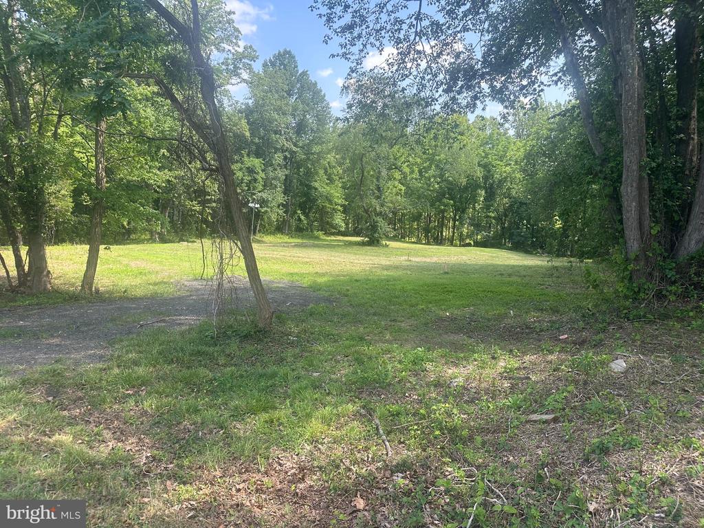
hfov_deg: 71.6
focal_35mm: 24
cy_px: 264
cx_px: 352
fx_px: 488
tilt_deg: -6.7
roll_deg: -2.4
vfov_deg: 56.8
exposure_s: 1/623
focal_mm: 6.86
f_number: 1.78
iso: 80
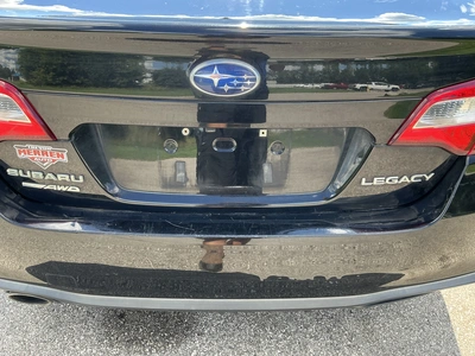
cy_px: 178
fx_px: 384
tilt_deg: -35.3
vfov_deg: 49.7
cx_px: 238
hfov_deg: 63.4
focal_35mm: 28
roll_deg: -2.7
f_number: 1.8
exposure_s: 1/173
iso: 25
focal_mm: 3
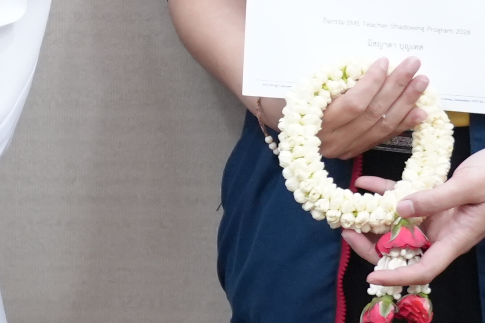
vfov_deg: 5.3
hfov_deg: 7.9
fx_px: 3462
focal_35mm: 257
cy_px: -278
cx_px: -216
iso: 1600
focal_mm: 35
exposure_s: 1/160
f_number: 2.8
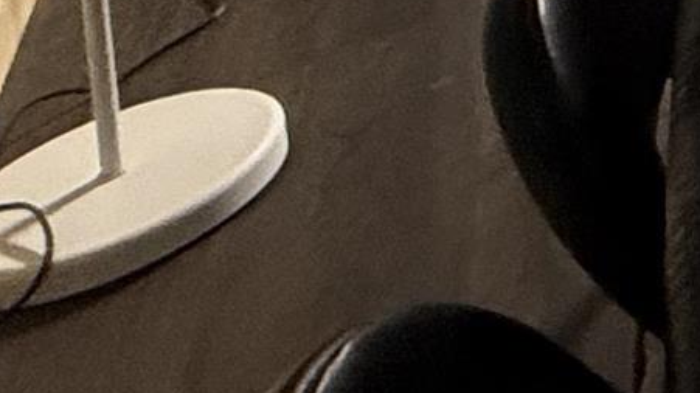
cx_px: 2171
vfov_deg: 7.8
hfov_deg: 11.0
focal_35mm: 104
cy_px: -1165
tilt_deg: -4.2
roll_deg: -1.1
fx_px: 1929
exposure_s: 1/99
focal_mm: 2.22
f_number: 2.2
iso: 200
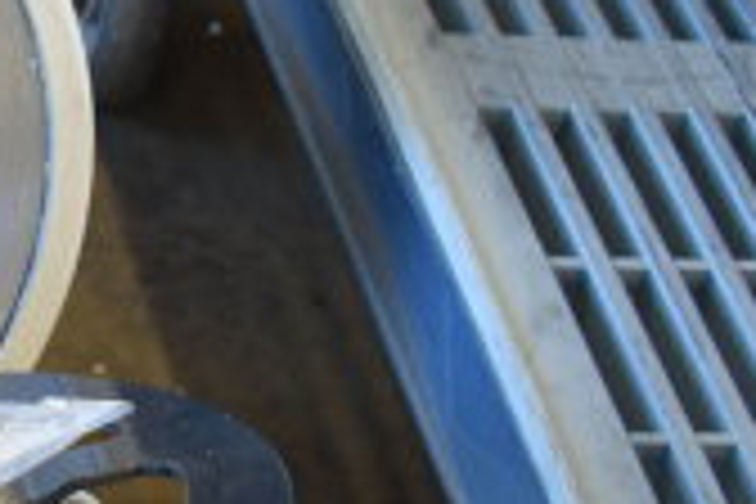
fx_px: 2289
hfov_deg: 16.0
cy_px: 394
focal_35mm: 109
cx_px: -598
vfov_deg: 12.5
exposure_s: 1/30
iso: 320
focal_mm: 20
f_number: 3.5
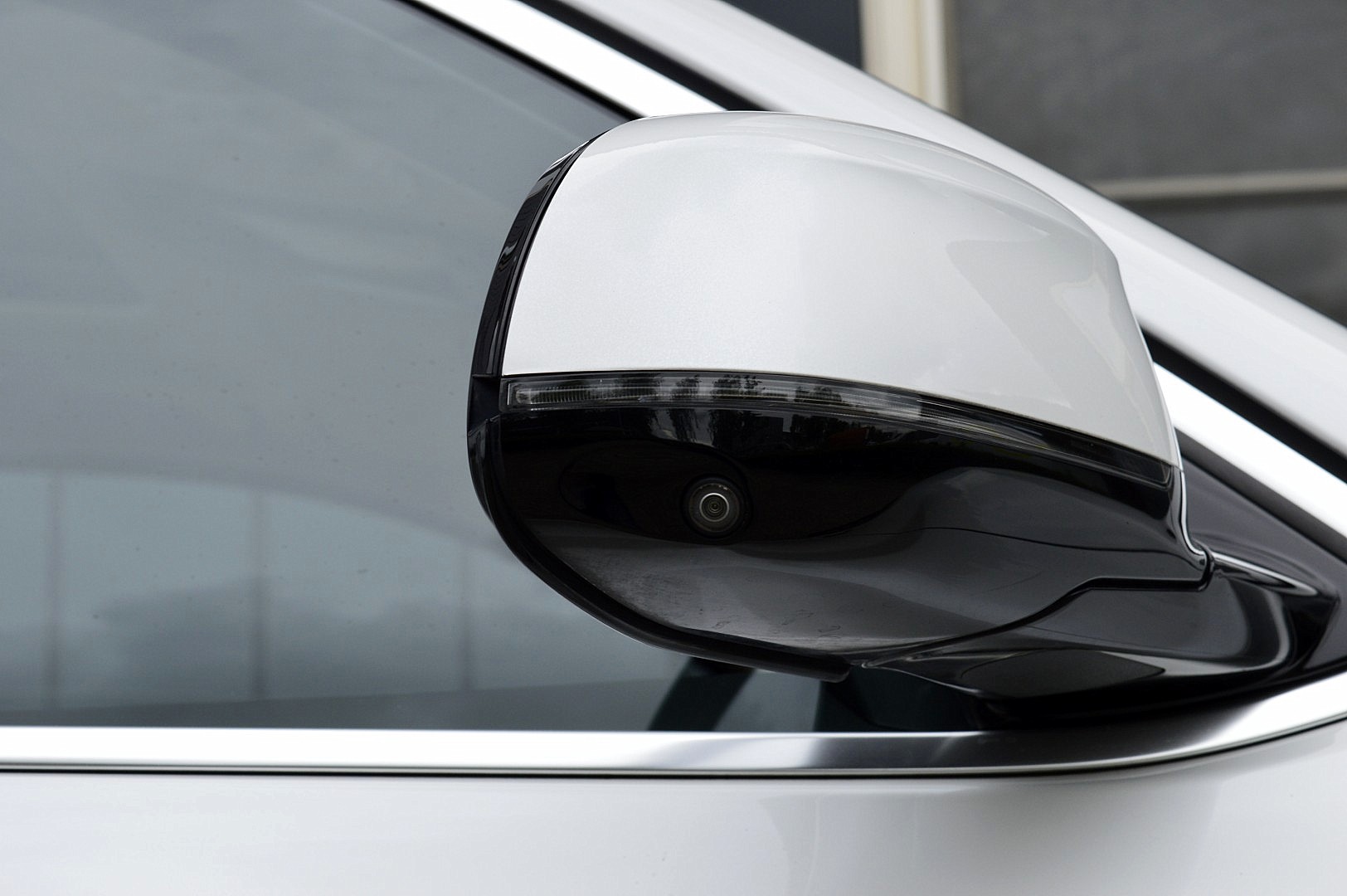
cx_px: 674
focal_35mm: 82
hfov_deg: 24.6
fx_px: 3084
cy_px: 448
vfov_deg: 16.5
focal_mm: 55
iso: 400
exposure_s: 1/250
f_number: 10
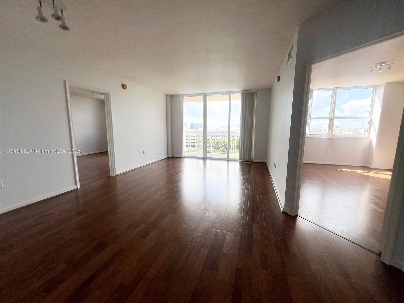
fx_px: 152
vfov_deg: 89.9
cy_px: 152
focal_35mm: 13
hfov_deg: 106.2
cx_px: 202
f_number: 1.8
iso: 32
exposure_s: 1/227
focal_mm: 1.57
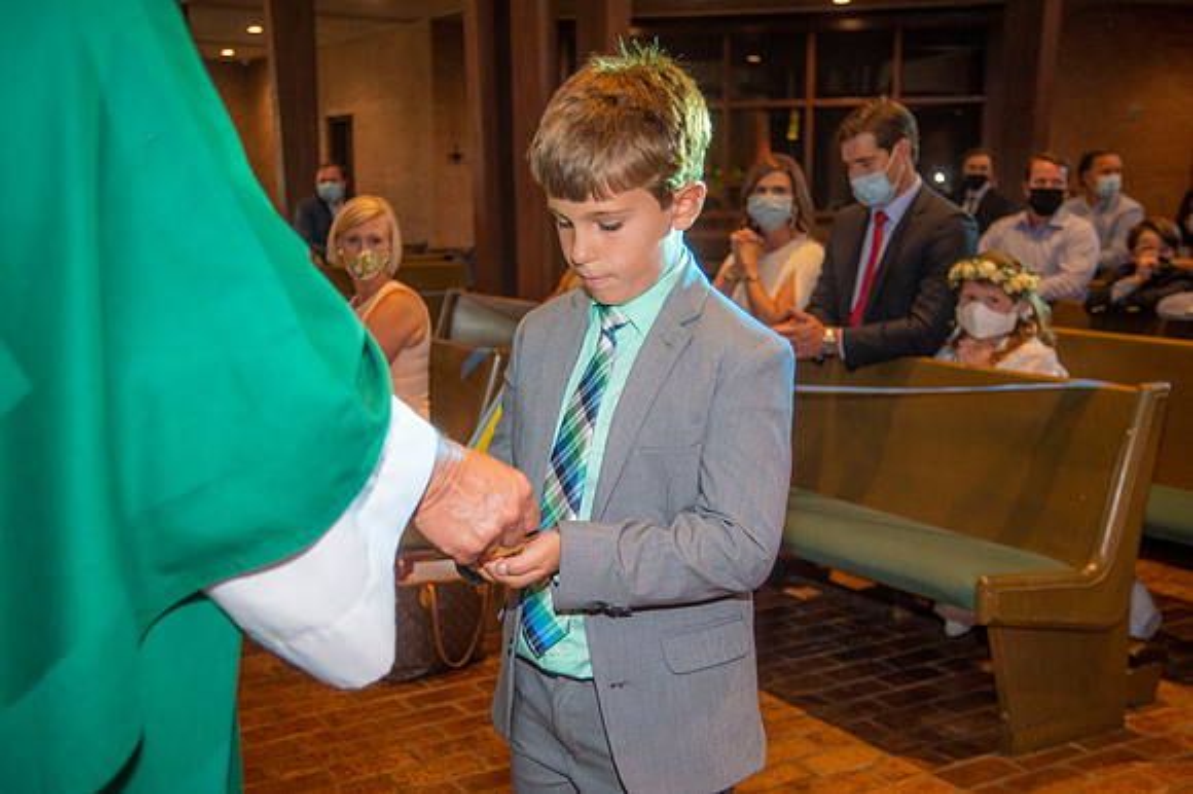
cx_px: 596
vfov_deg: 31.9
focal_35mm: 42
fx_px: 1391
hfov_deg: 46.4
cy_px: 397
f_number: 5
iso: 1600
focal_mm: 42
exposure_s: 1/200
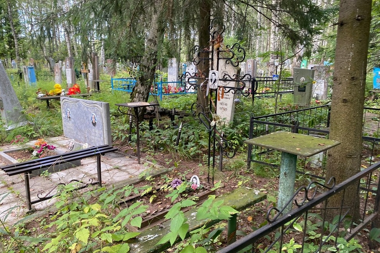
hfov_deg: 65.5
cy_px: 137
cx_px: 184
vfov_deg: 46.3
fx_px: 295
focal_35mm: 28
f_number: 1.8
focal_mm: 4.25
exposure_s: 1/102
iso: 125
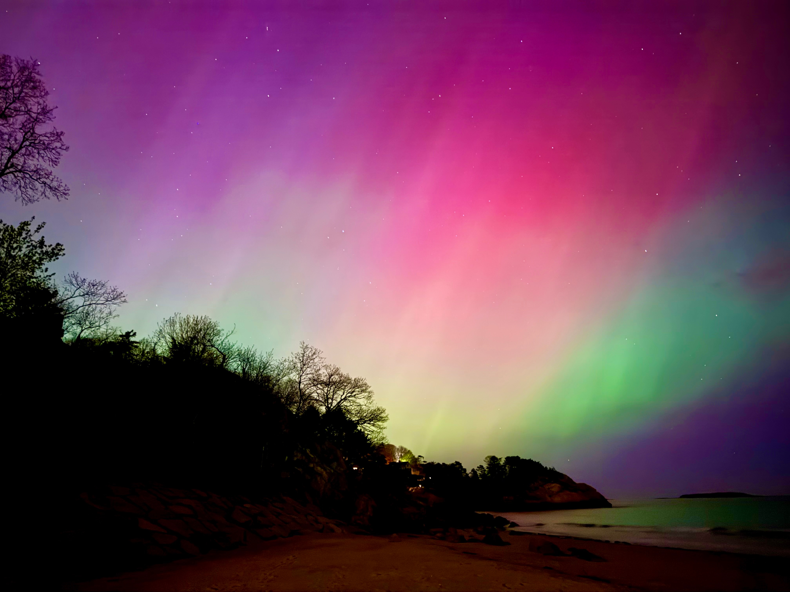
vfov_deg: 56.8
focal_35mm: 24
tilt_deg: +19.6
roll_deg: +1.4
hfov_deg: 71.6
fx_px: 548
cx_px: 395
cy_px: 296
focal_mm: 6.76
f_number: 1.78
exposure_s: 1/2
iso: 5000
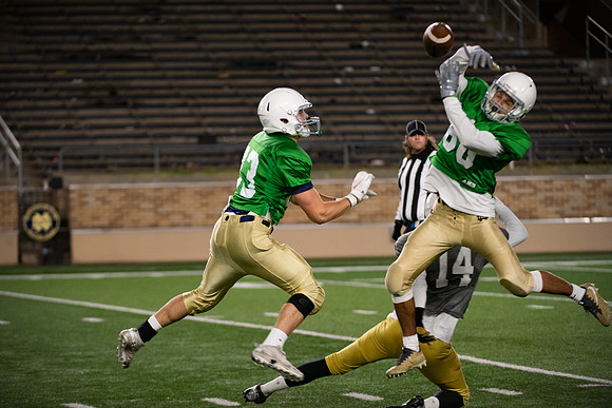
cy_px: 204
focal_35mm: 210
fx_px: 3571
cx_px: 306
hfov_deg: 9.8
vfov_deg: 6.5
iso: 3200
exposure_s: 1/500
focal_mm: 210
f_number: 4
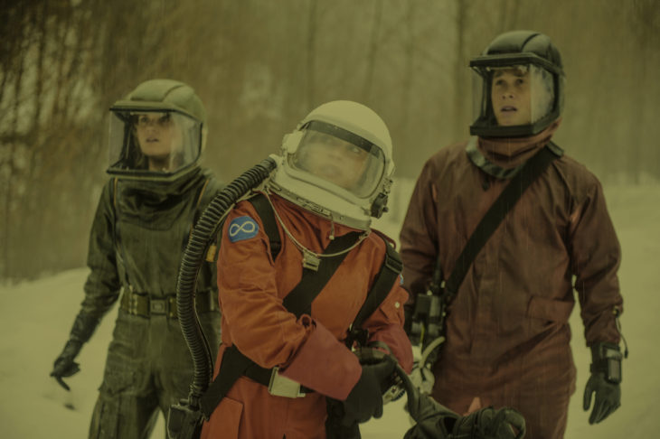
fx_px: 1283
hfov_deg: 28.9
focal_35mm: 70
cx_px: 330
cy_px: 220
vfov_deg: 19.4
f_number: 2.8
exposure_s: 1/125
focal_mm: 70
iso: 400
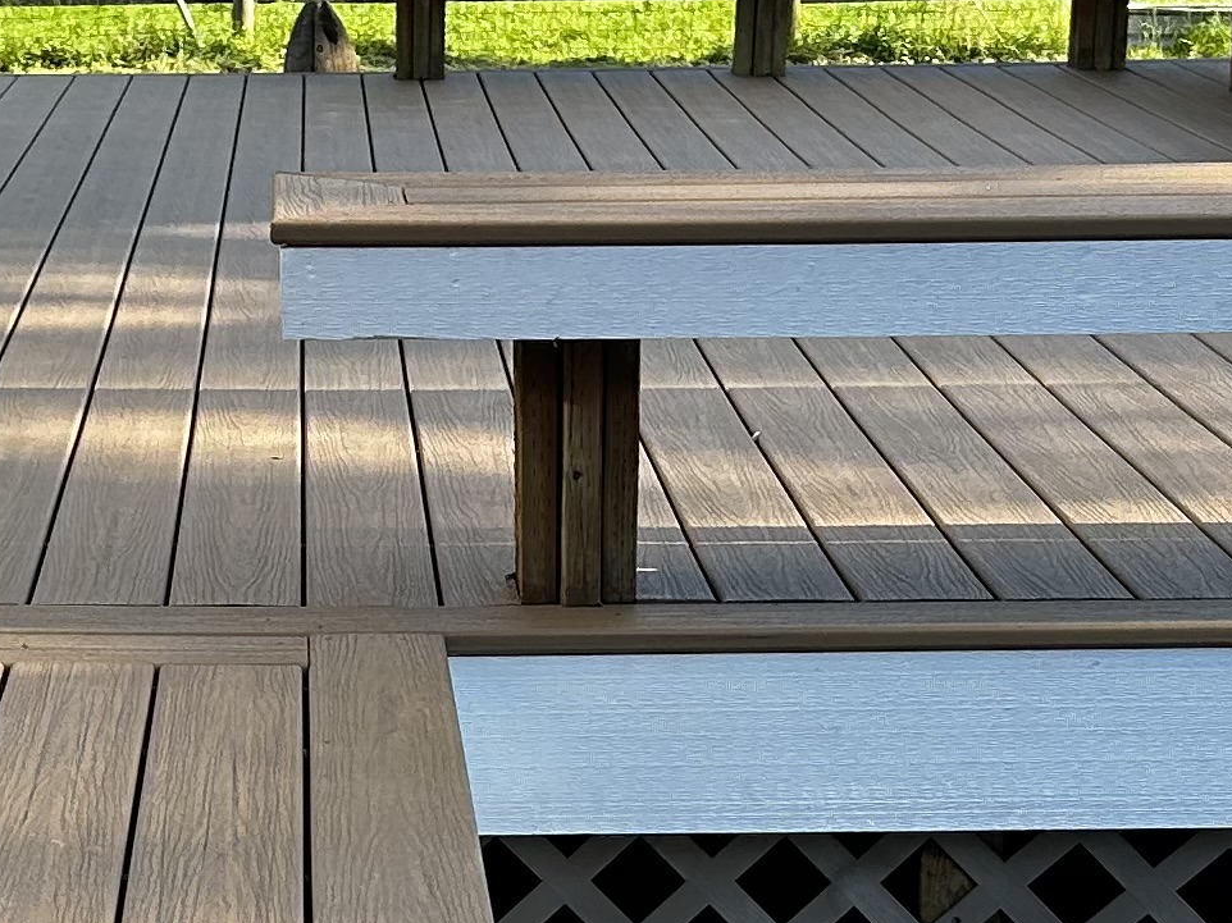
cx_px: 357
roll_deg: +2.9
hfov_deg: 18.0
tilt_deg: -19.2
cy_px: 804
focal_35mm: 109
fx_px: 3878
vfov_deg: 13.5
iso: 50
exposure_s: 1/567
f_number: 1.5
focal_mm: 5.7
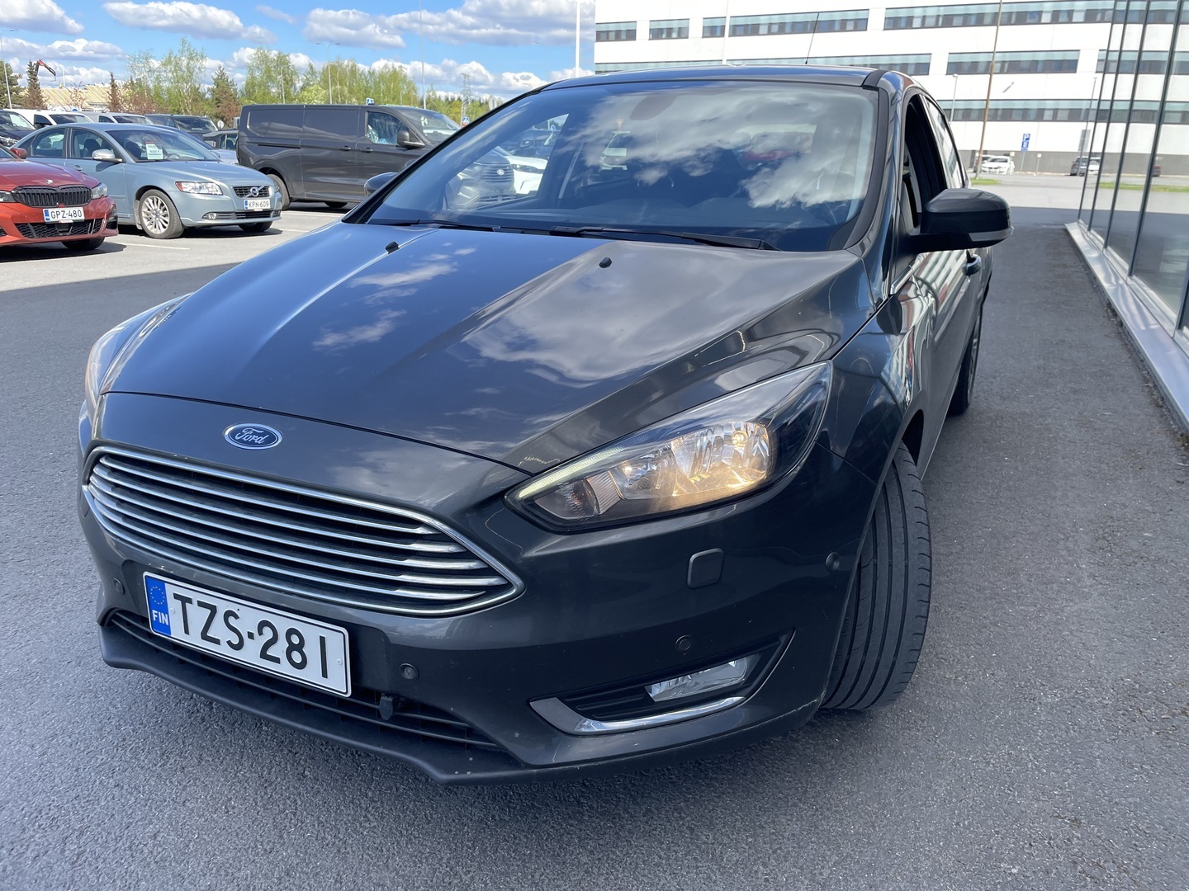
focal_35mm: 26
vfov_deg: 53.1
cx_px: 594
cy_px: 446
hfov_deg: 67.3
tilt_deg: -15.8
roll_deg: -1.6
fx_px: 893
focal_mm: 4.2
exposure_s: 1/754
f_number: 1.6
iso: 32
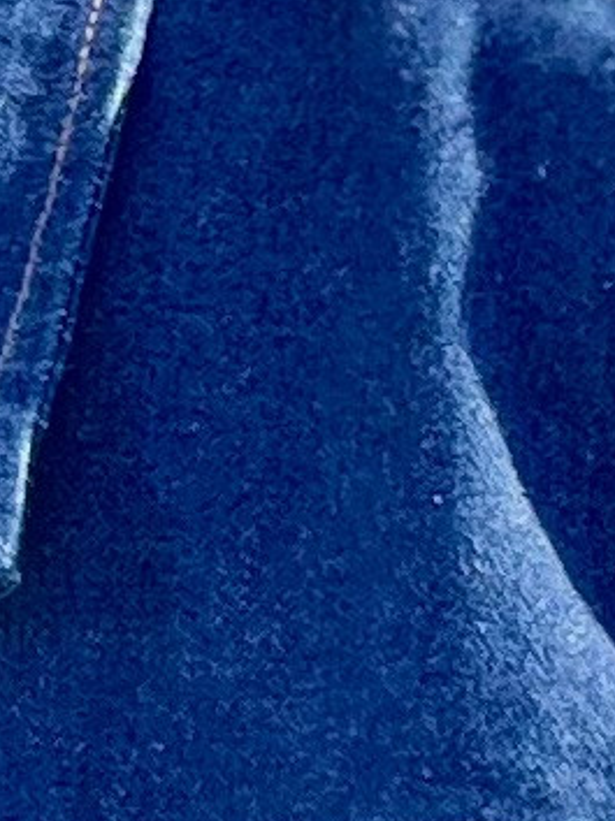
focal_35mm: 114
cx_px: -422
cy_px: -508
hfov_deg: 12.1
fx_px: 2704
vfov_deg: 15.5
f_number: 1.6
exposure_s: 1/537
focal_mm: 5.1
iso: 50
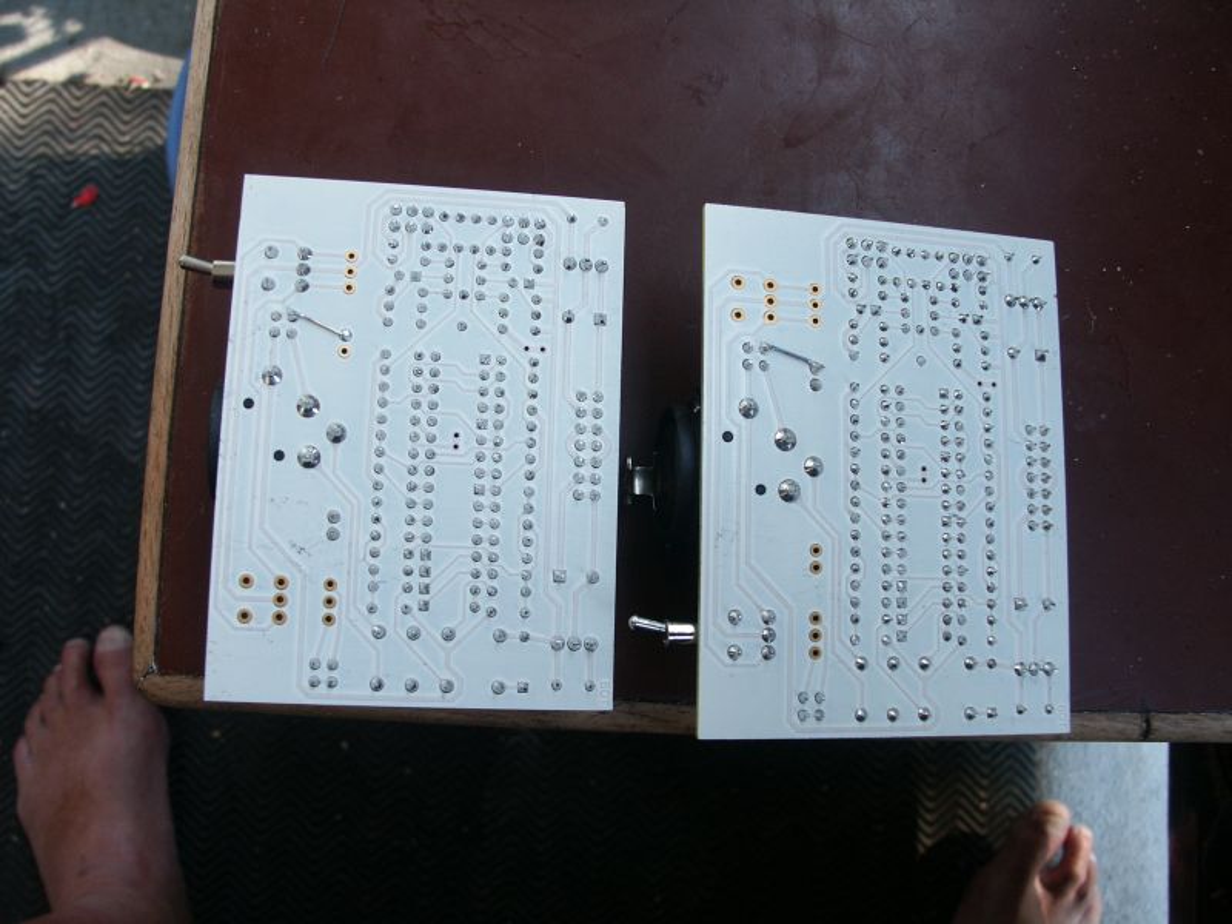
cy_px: 462
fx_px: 997
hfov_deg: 63.4
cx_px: 616
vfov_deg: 49.7
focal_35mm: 28
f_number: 4.5
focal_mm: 7.21
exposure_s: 1/45
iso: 100
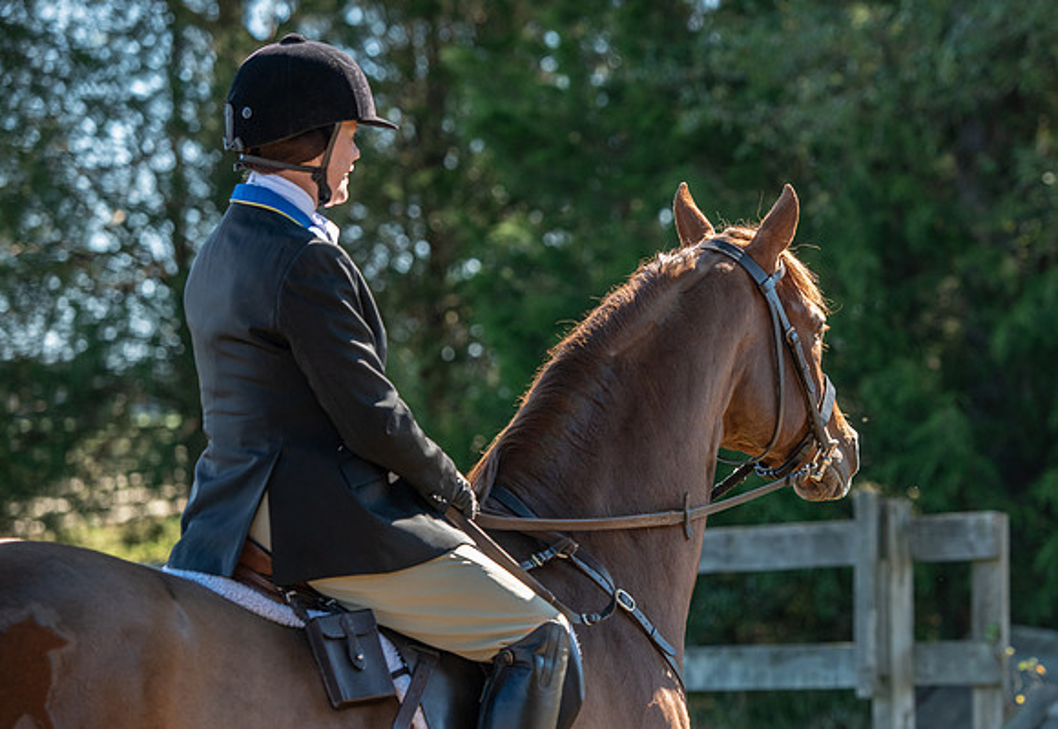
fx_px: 4281
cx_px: 664
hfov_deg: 14.1
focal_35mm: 144
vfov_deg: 9.7
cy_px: 443
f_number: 4
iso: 280
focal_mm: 116
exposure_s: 1/320
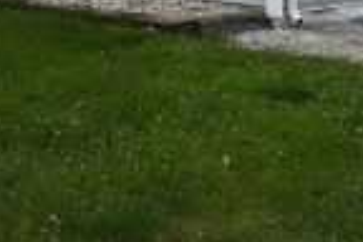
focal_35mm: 112
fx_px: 1125
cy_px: -86
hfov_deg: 17.4
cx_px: 440
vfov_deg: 11.9
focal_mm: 21.5
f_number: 8
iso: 100
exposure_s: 1/250
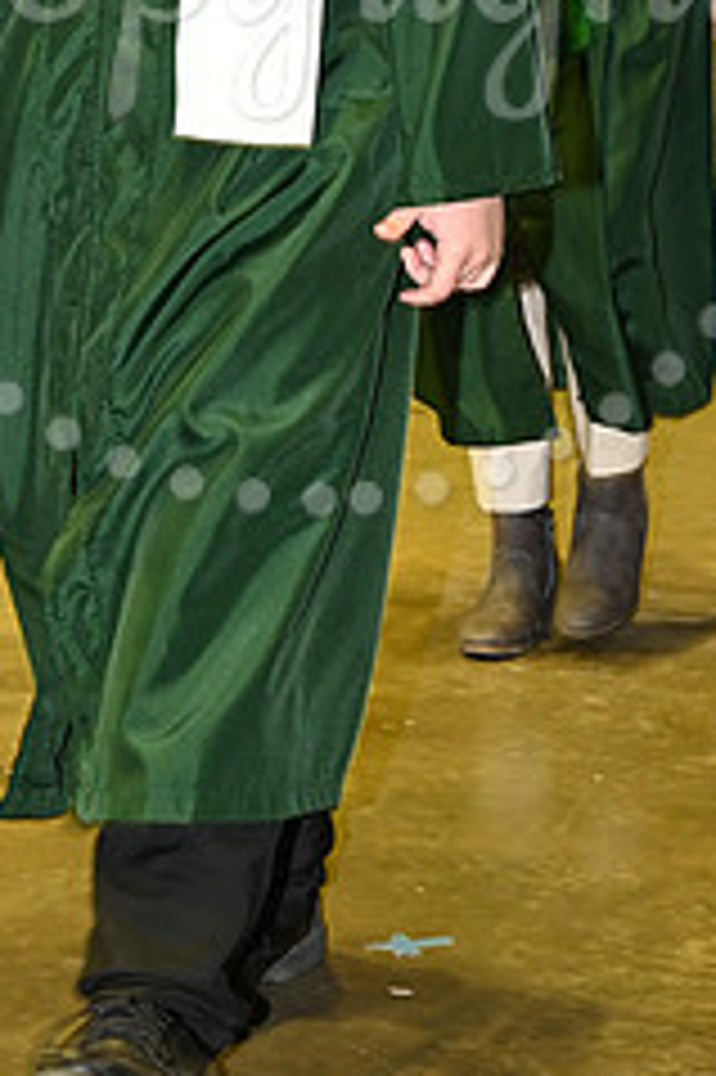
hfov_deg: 9.6
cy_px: -36
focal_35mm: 143
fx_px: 4272
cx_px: 320
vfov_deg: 14.1
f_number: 6
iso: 1600
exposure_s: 1/60
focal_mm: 59
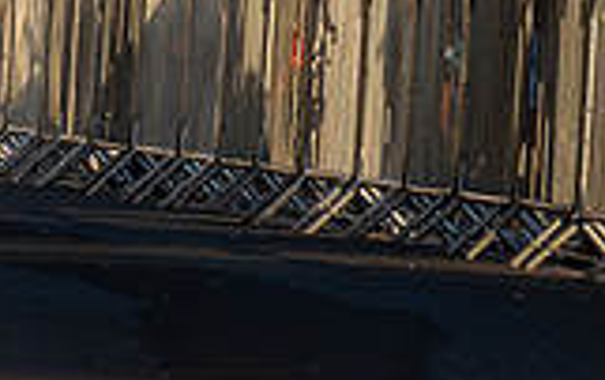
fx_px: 19179
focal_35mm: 1162
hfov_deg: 1.8
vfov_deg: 1.1
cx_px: -521
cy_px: 93
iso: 200
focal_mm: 200
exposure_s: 1/1000
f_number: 4
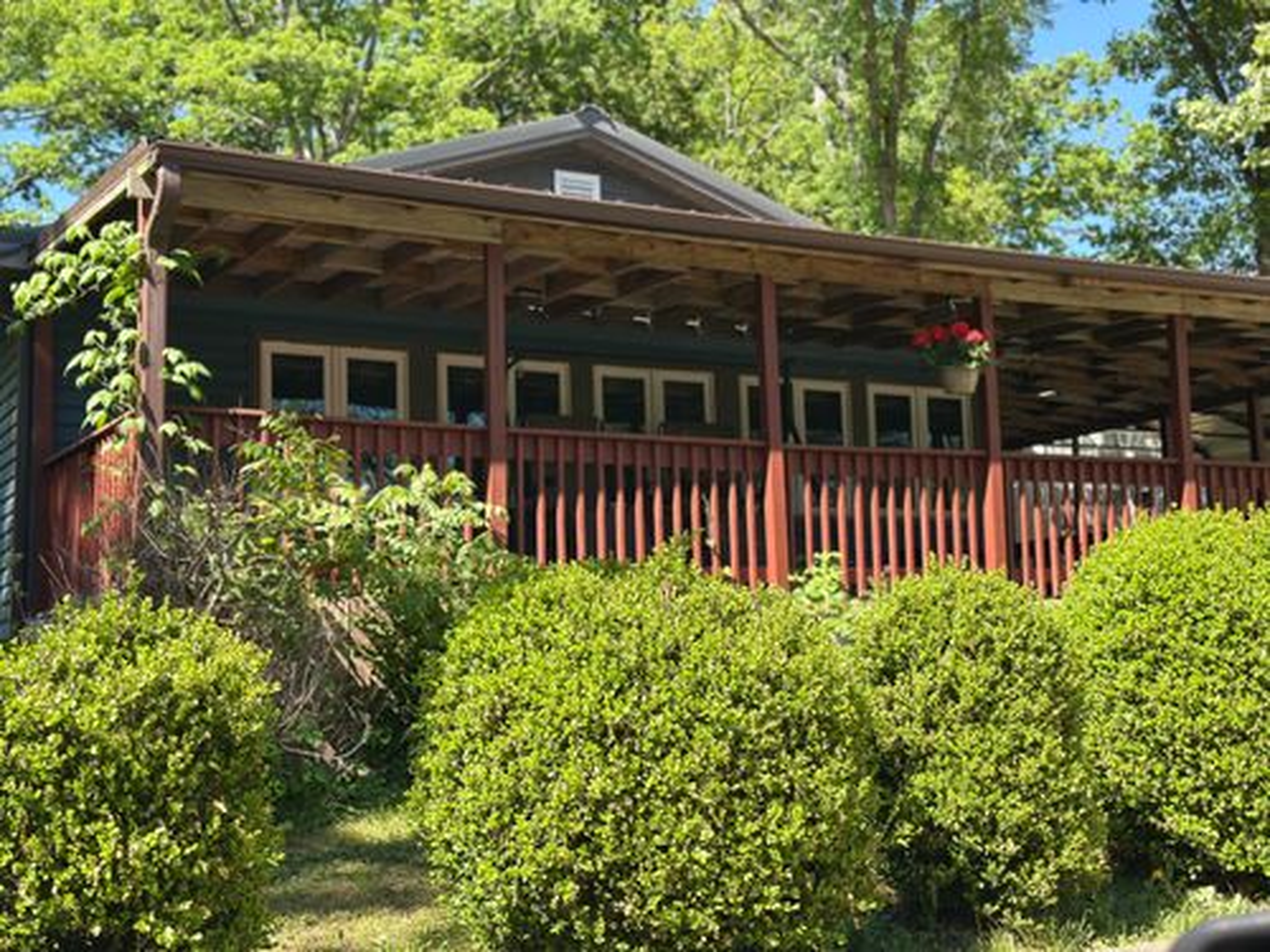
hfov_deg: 39.7
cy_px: 476
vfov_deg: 30.3
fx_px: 1761
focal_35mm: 48
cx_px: 635
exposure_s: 1/1783
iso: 80
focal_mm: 6.86
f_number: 1.78
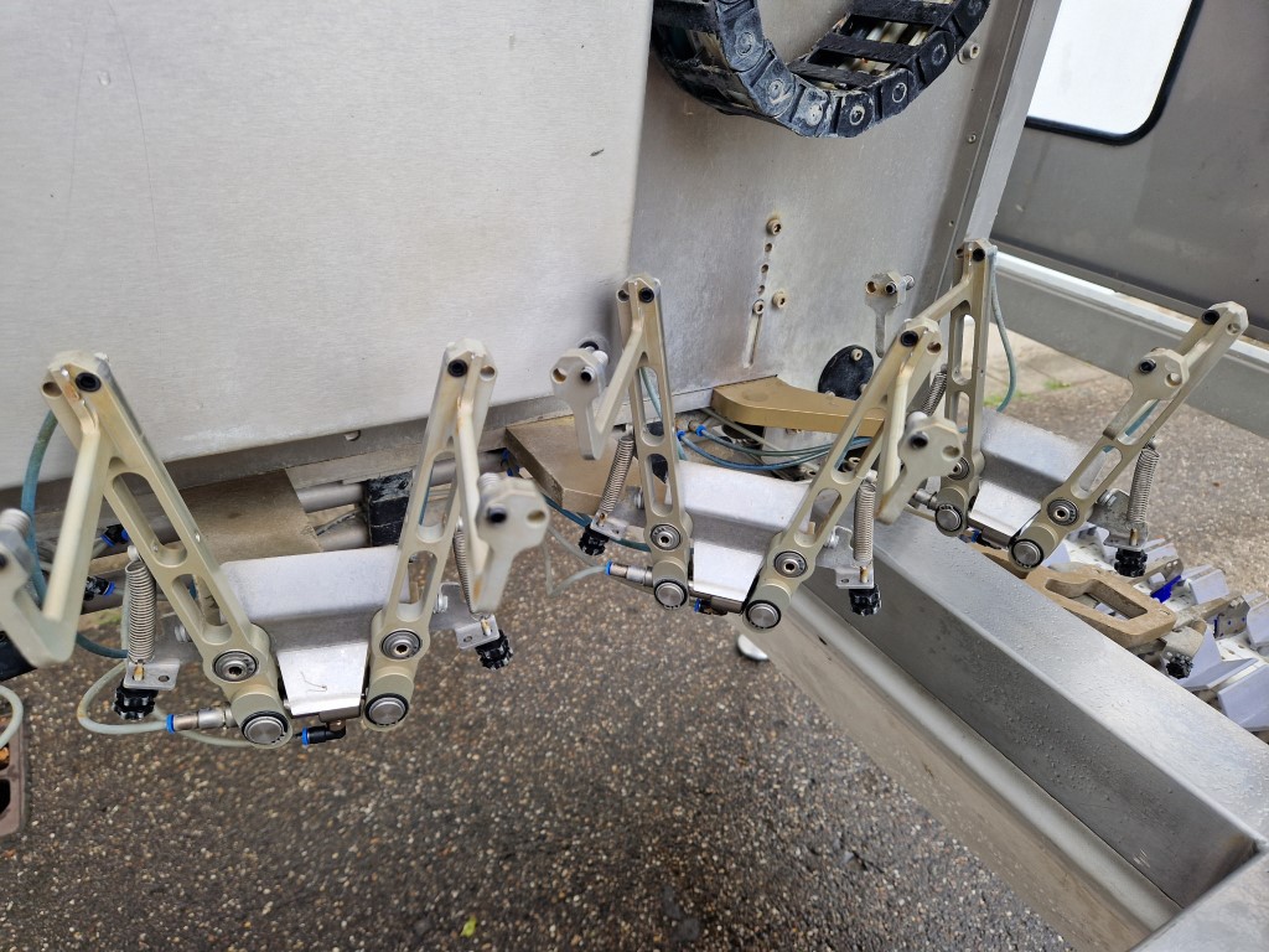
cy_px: 476
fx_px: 843
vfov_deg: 58.9
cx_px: 634
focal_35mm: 23
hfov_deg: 73.9
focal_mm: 5.4
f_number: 1.8
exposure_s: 1/180
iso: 50
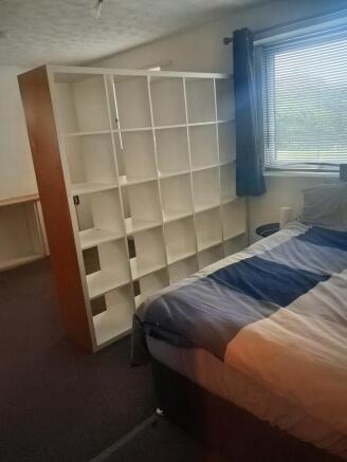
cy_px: 231
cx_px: 174
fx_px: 361
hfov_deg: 51.4
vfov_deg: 65.3
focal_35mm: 27
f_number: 1.8
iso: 250
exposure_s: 1/60
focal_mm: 4
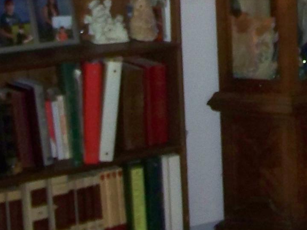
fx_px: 1410
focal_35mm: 159
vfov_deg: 9.2
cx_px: 361
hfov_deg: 12.2
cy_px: -84
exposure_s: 1/30
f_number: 2.8
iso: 200
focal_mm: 6.3
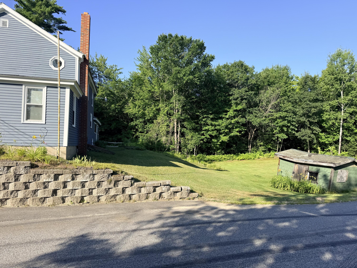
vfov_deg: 56.8
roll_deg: -1.3
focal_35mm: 24
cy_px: 134
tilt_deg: +3.4
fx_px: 248
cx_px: 178
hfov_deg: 71.6
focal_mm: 6.76
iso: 80
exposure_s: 1/2232
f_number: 1.78
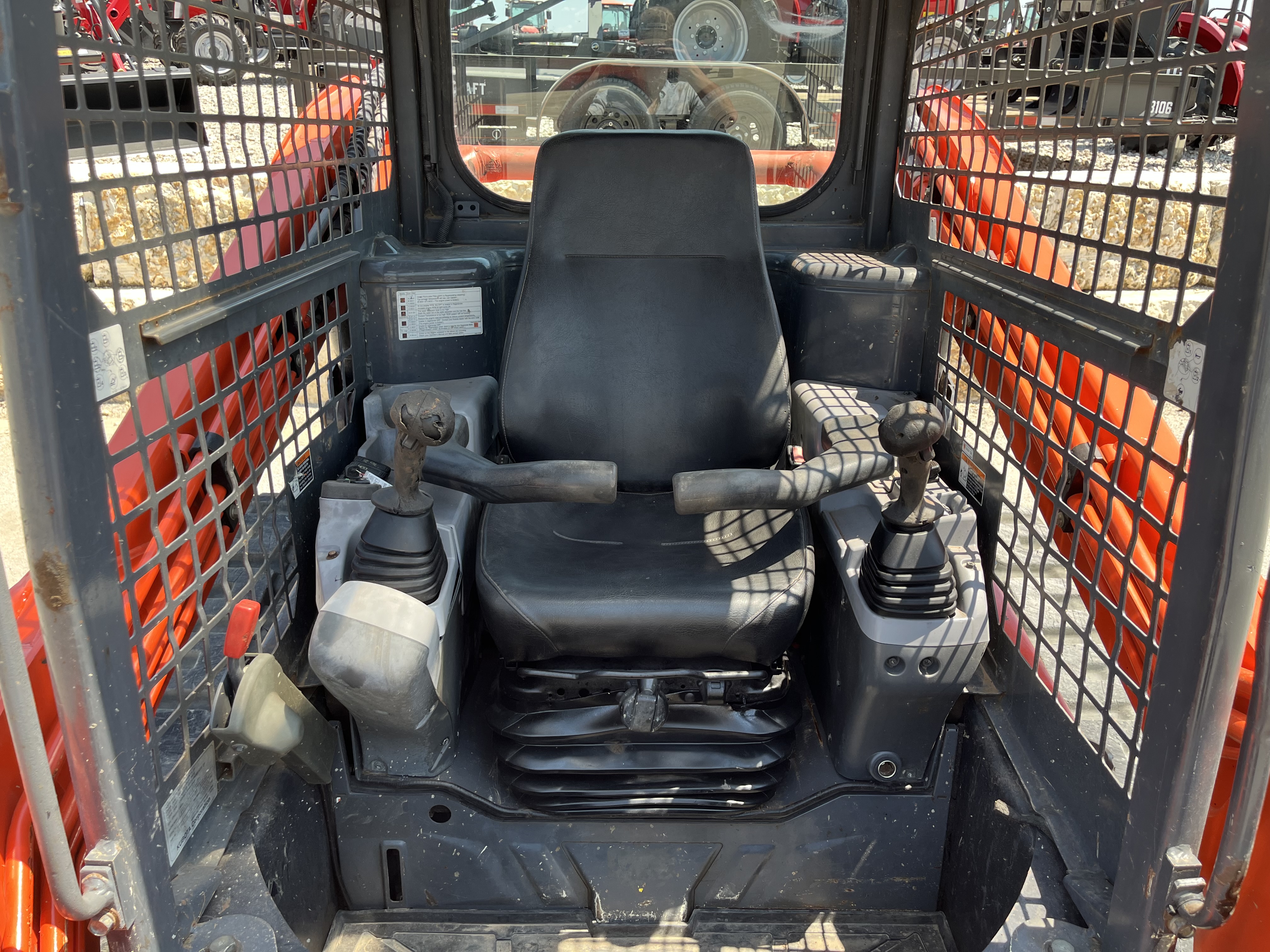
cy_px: 476
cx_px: 635
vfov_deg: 53.1
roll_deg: +0.3
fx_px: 954
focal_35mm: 26
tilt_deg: -21.0
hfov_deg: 67.3
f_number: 1.6
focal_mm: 5.1
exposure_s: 1/477
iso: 50
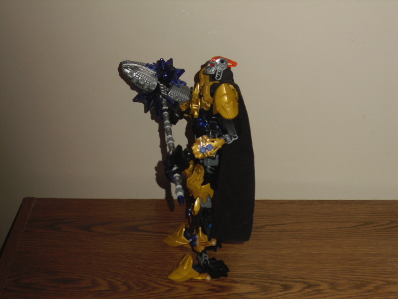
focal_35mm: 63
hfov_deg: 30.7
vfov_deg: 23.3
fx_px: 724
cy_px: 150
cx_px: 199
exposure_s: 1/60
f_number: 4.2
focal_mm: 11.2
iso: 200
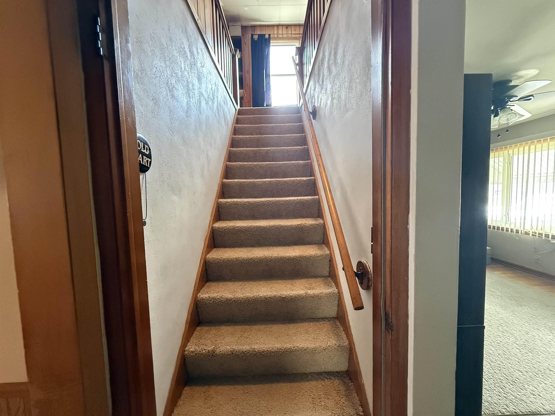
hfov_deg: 102.1
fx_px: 224
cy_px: 208
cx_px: 278
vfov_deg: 85.7
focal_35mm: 14
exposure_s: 1/60
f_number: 2.2
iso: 1000
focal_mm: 2.22
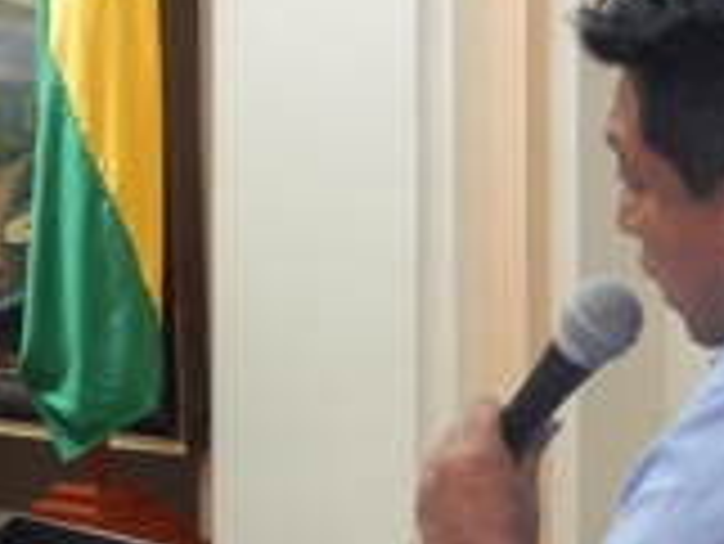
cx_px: -67
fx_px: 3181
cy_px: 169
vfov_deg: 9.8
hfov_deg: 12.8
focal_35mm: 152
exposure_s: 1/15
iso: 400
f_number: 3.7
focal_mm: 8.6
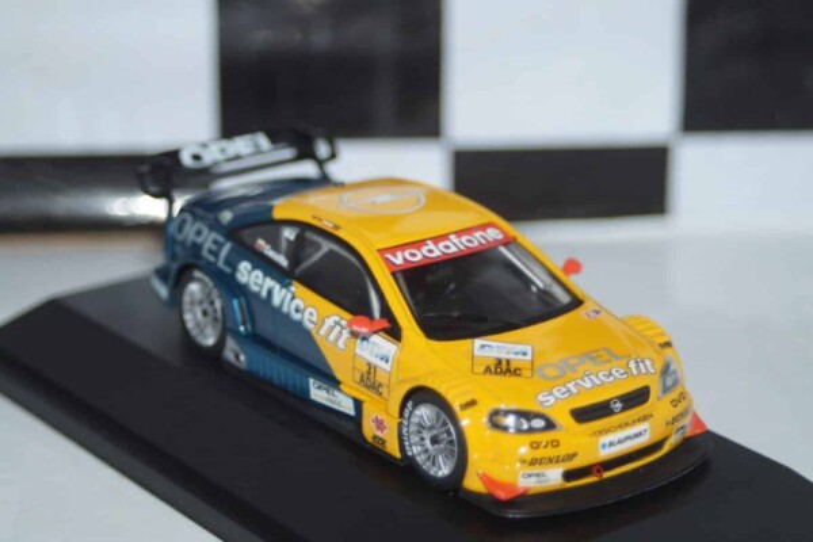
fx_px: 2371
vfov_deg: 13.0
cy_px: 271
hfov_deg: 19.5
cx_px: 406
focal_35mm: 105
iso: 320
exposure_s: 1/80
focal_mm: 70
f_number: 5.6
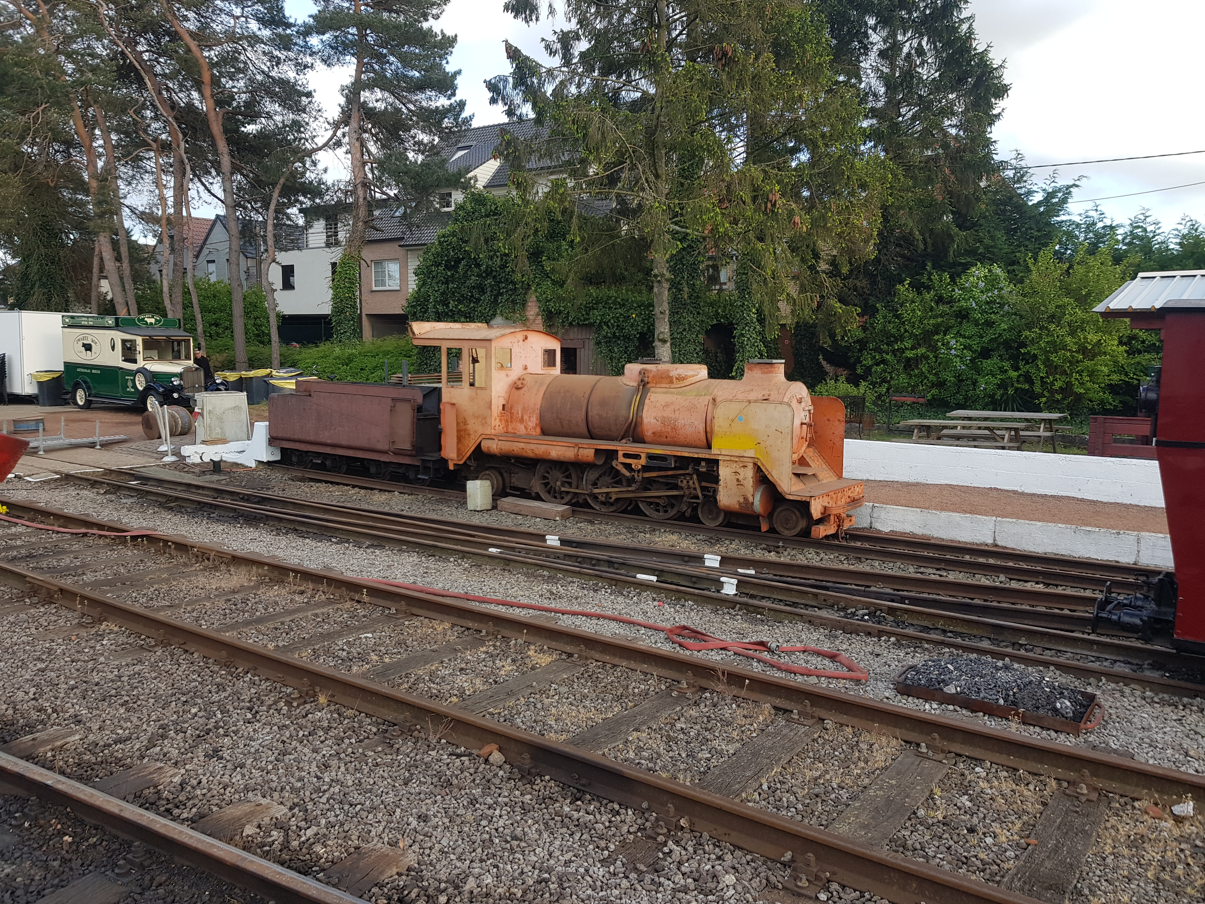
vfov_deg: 53.1
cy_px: 452
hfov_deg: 67.3
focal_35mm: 26
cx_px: 602
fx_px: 905
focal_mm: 4.2
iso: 40
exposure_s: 1/328
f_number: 1.7
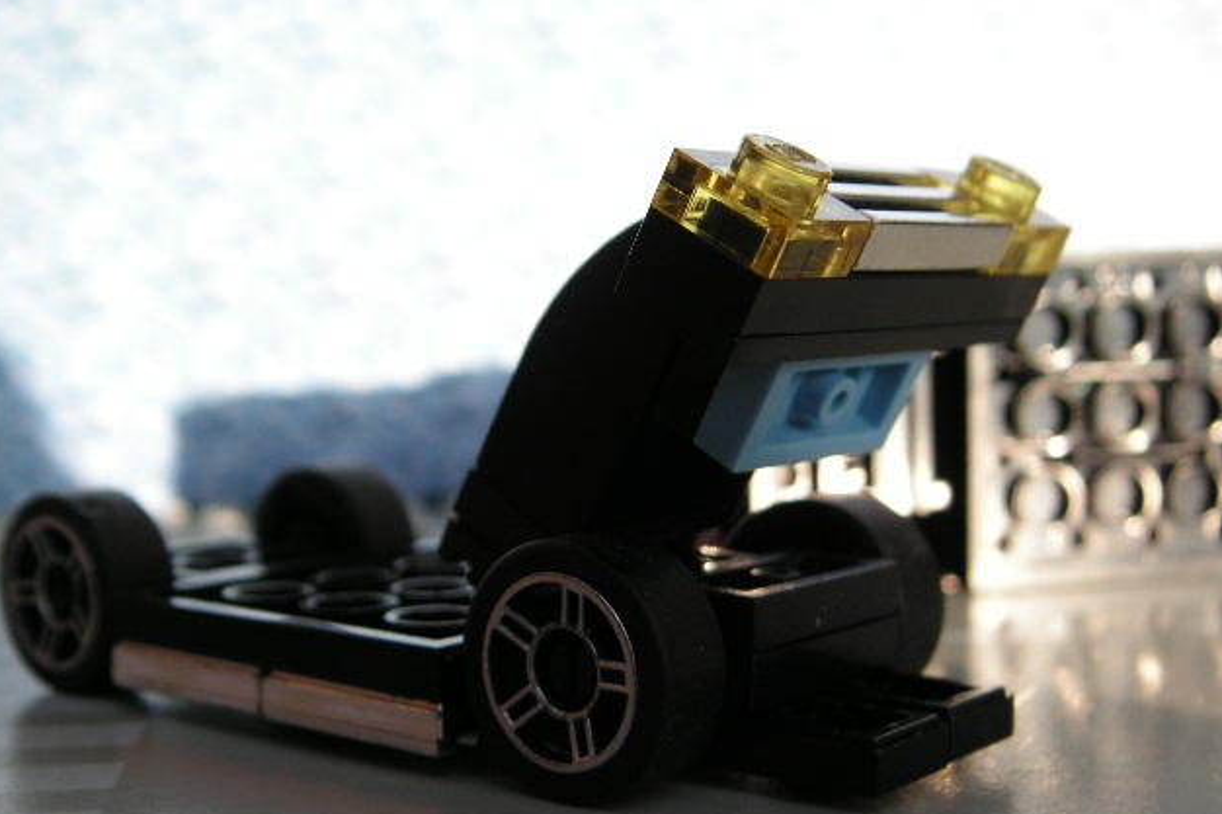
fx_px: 1697
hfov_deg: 39.6
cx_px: 613
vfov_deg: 27.0
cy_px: 437
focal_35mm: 50
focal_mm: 7.7
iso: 50
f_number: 3.6
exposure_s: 1/45
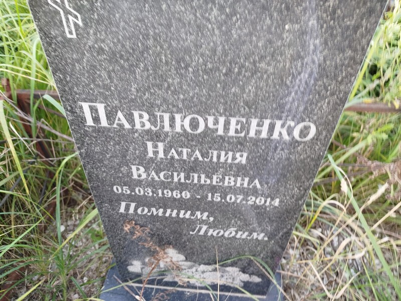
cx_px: 200
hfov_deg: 71.6
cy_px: 150
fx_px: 278
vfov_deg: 56.8
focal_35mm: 24
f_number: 1.7
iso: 200
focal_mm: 5.31
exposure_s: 1/33
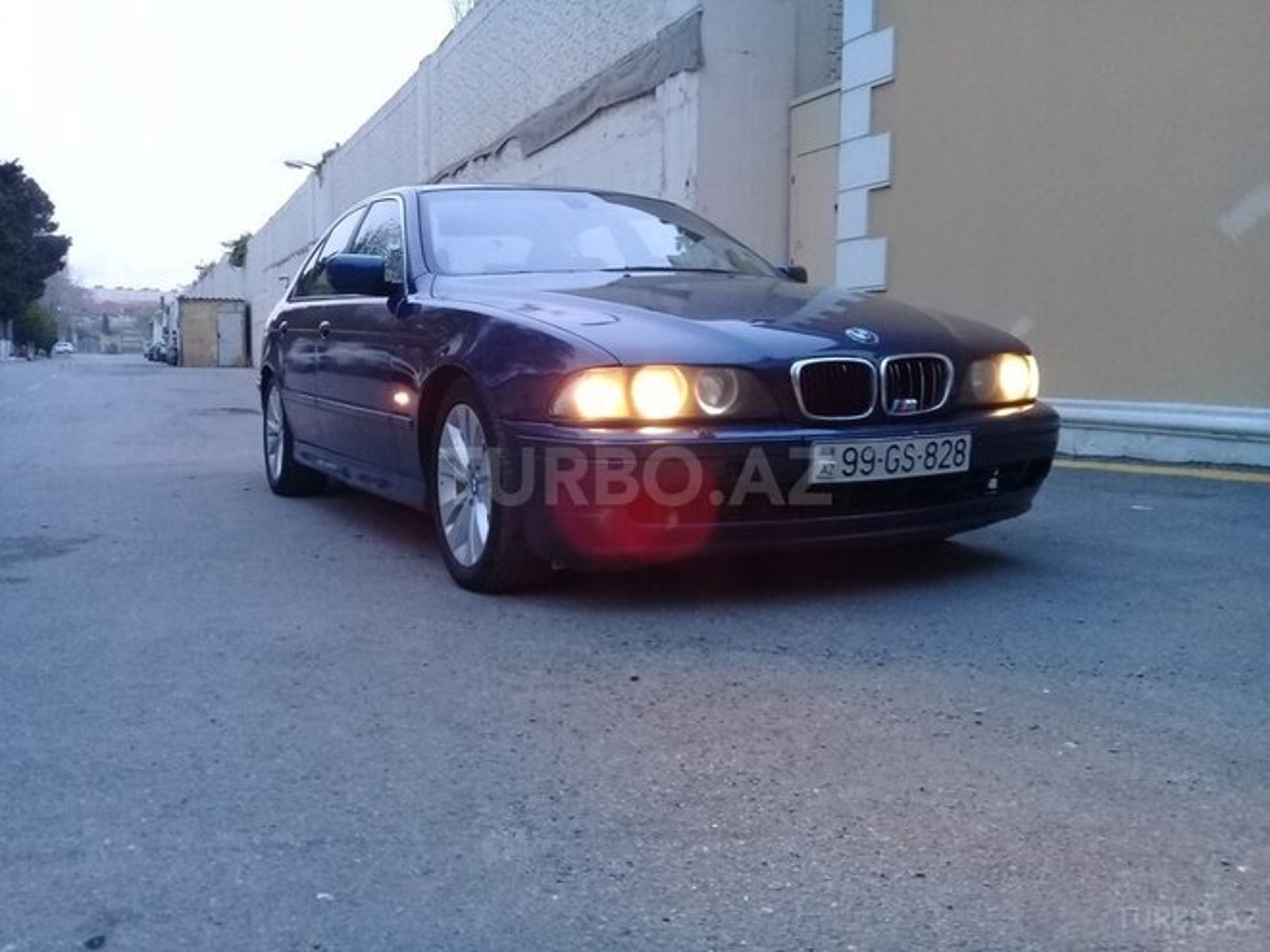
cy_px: 476
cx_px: 635
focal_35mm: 31
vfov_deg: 45.4
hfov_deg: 58.4
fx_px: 1137
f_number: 2.2
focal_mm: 3.3
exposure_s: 1/17
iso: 200
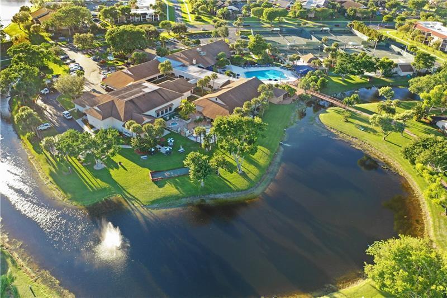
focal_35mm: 28
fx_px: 348
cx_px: 224
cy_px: 149
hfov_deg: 65.5
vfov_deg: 46.4
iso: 100
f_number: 4
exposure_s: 1/120
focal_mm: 10.26
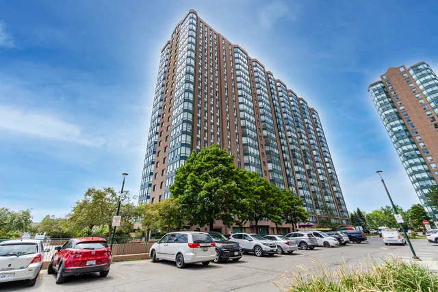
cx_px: 219
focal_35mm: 15
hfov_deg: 100.4
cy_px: 146
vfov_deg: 77.4
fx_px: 183
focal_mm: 10
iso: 64
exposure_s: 1/160
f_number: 11
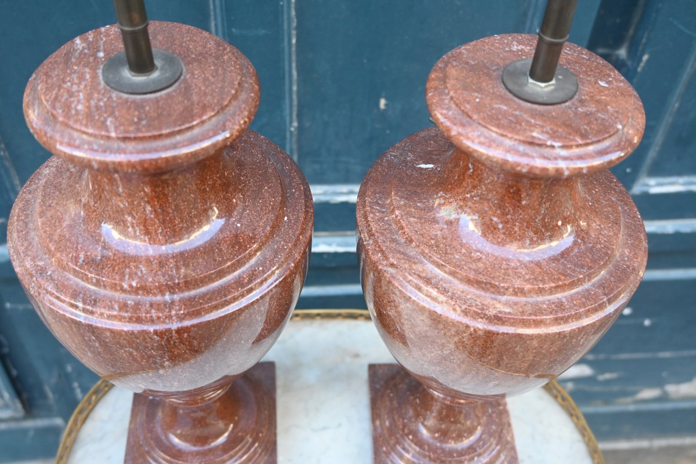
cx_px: 348
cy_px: 232
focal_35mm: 37
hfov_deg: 52.2
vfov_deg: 36.2
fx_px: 710
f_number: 3.8
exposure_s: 1/125
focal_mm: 24.5
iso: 720
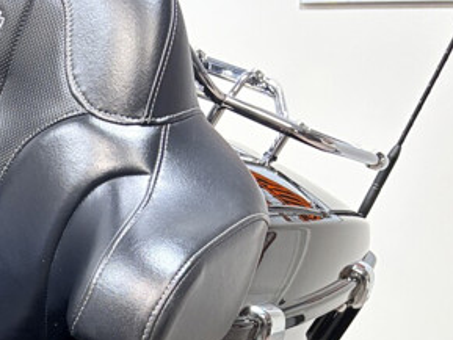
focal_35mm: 96
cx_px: -256
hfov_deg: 17.9
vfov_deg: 14.6
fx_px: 1257
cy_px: 462
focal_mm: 5.96
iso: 64
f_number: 1.6
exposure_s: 1/120
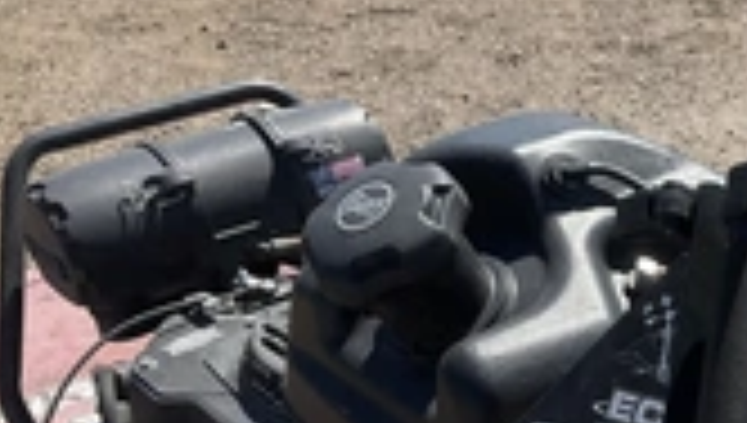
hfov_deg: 25.8
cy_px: 477
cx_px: 814
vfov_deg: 15.5
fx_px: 1508
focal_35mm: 76
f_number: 1.8
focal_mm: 3
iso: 25
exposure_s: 1/1626
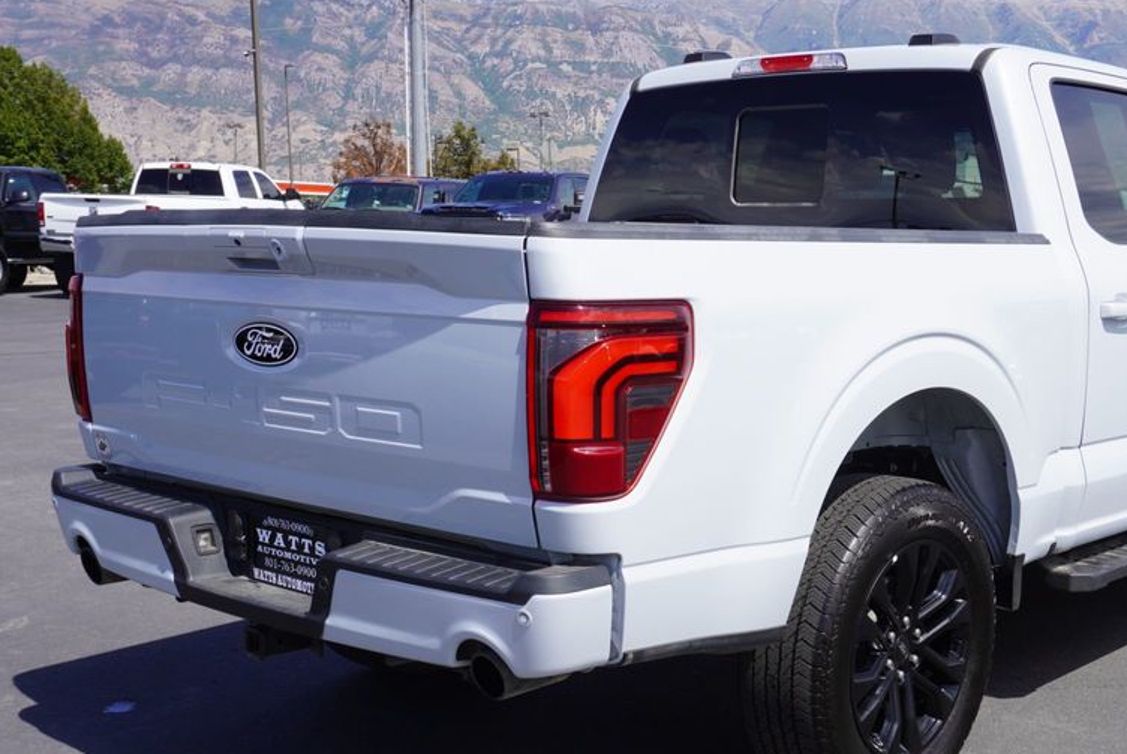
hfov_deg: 40.0
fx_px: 1535
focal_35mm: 49
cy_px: 456
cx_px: 718
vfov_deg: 27.5
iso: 100
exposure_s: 1/250
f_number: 8
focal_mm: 24
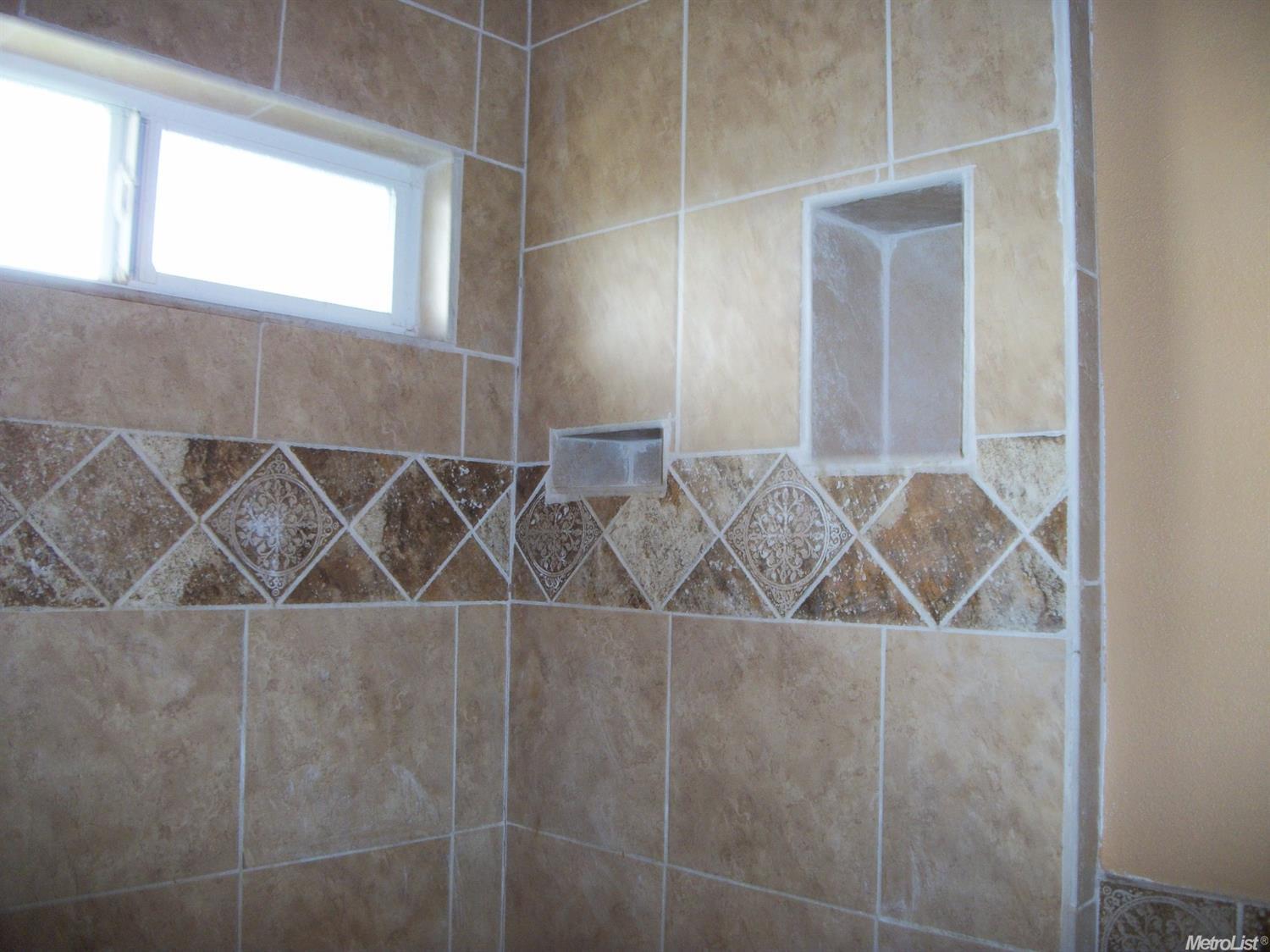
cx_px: 635
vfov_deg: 44.1
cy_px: 476
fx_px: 1174
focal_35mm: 32
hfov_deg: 56.8
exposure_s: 1/30
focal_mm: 5.7
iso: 160
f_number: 2.9
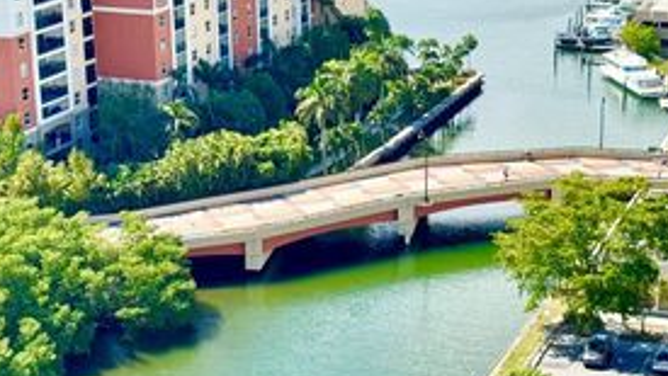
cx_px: 296
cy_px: 280
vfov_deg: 12.7
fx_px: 1684
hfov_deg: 22.4
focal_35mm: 95
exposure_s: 1/3425
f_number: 1.78
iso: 64
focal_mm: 6.86
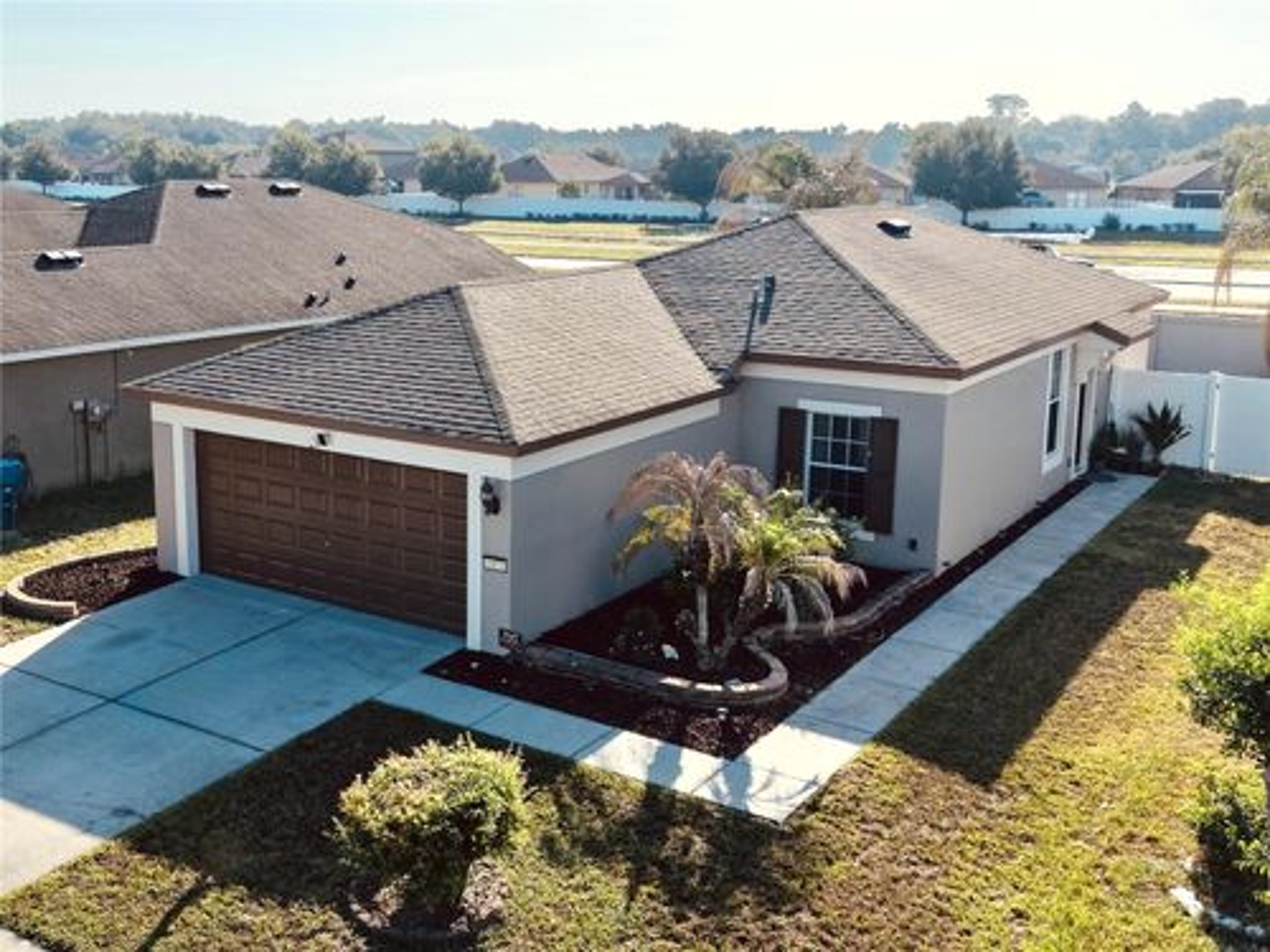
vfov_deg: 56.8
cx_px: 635
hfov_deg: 71.6
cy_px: 476
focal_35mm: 24
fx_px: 881
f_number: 1.8
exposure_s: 1/6000
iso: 300
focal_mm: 8.67
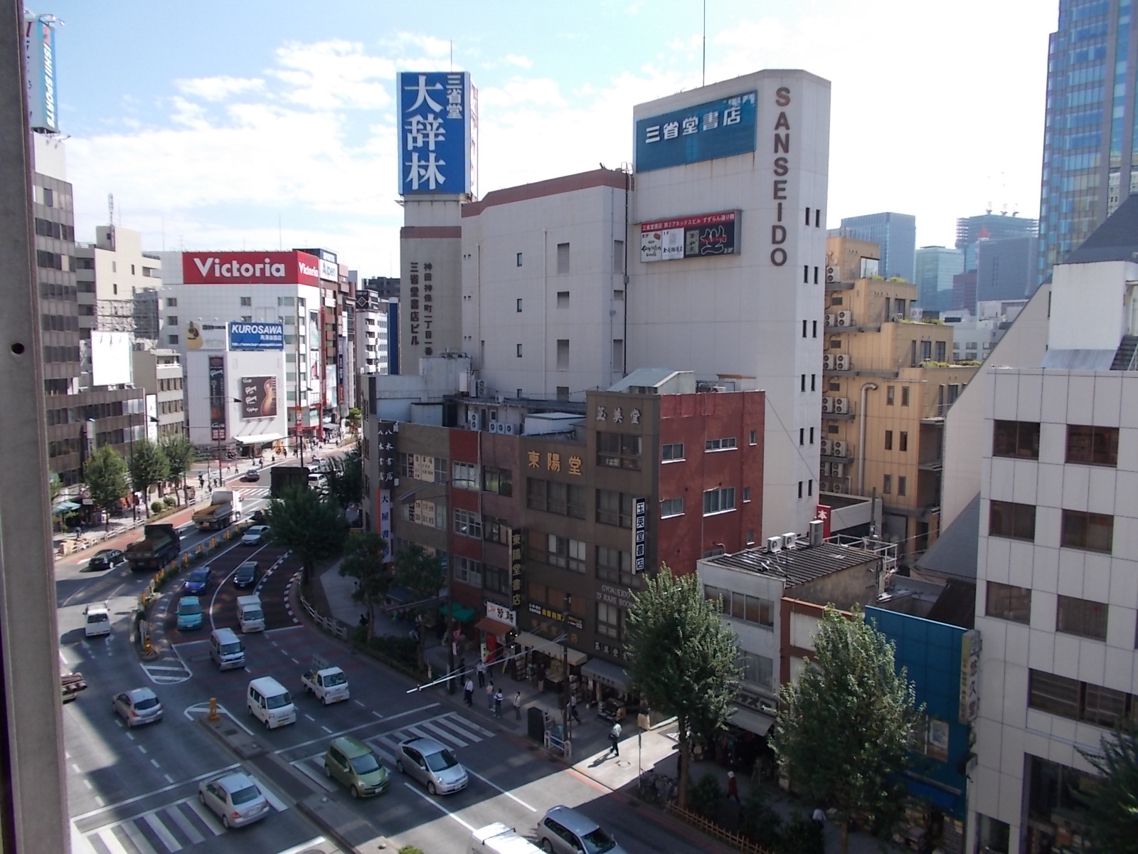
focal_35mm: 26
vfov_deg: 53.1
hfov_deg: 67.3
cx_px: 569
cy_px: 427
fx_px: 855
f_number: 8
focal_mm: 4.6
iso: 80
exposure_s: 1/100
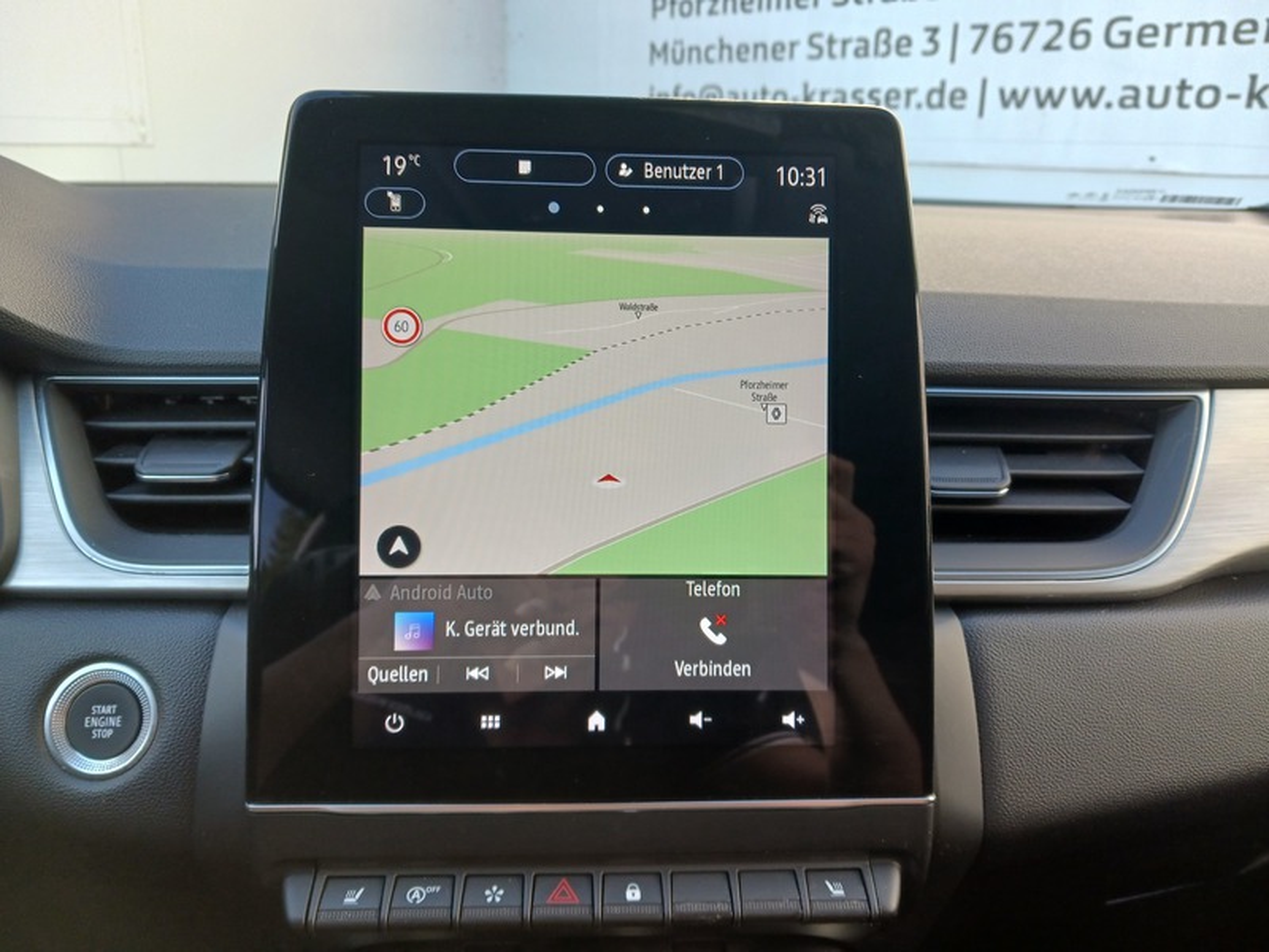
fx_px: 990
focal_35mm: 27
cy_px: 476
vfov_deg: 51.4
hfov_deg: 65.3
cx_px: 634
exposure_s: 1/50
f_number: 1.8
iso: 32
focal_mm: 4
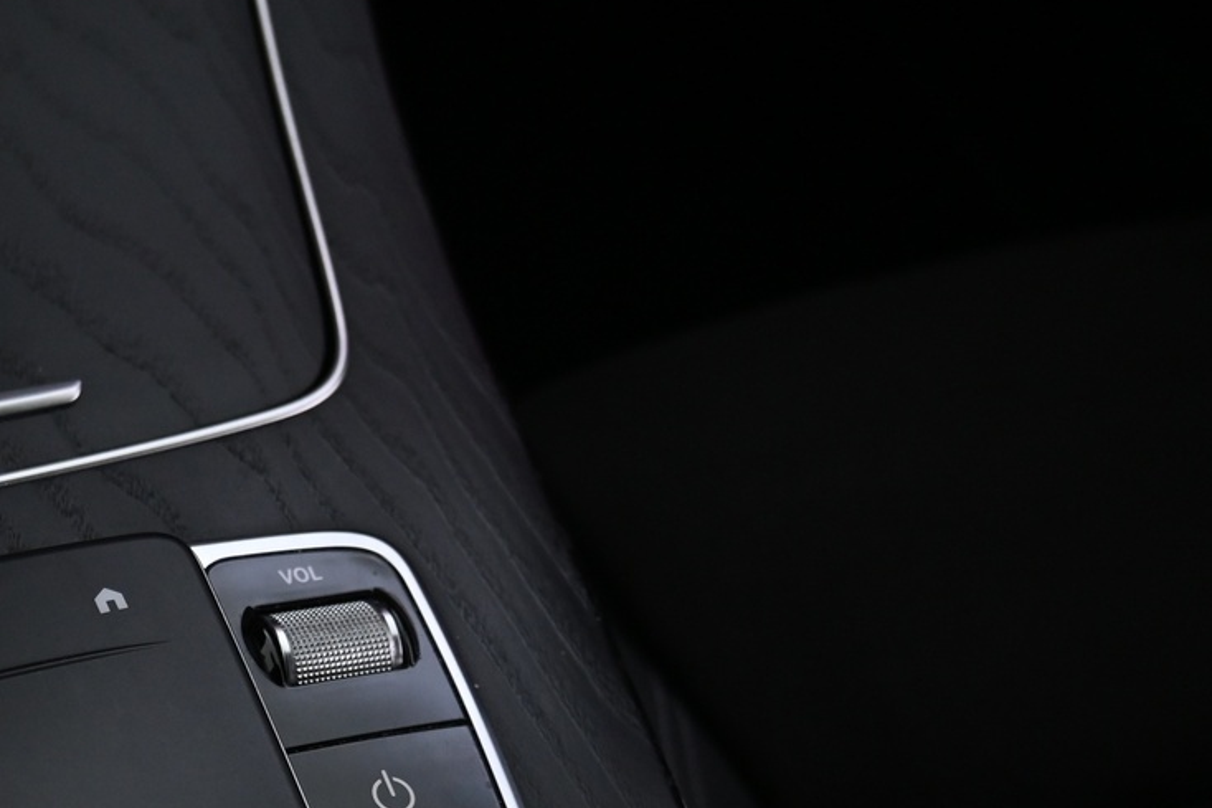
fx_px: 1784
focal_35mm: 53
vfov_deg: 24.0
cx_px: 43
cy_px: 867
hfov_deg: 34.6
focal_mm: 16
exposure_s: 1/25
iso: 900
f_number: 3.5
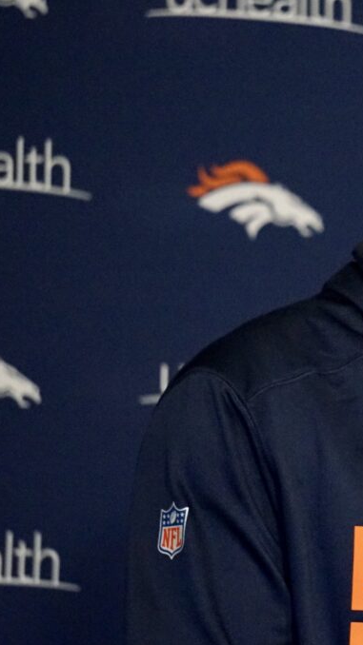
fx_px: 6524
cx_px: 484
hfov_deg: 3.2
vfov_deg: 5.7
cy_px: 323
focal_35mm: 381
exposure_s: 1/320
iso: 6400
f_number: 6.3
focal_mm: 161
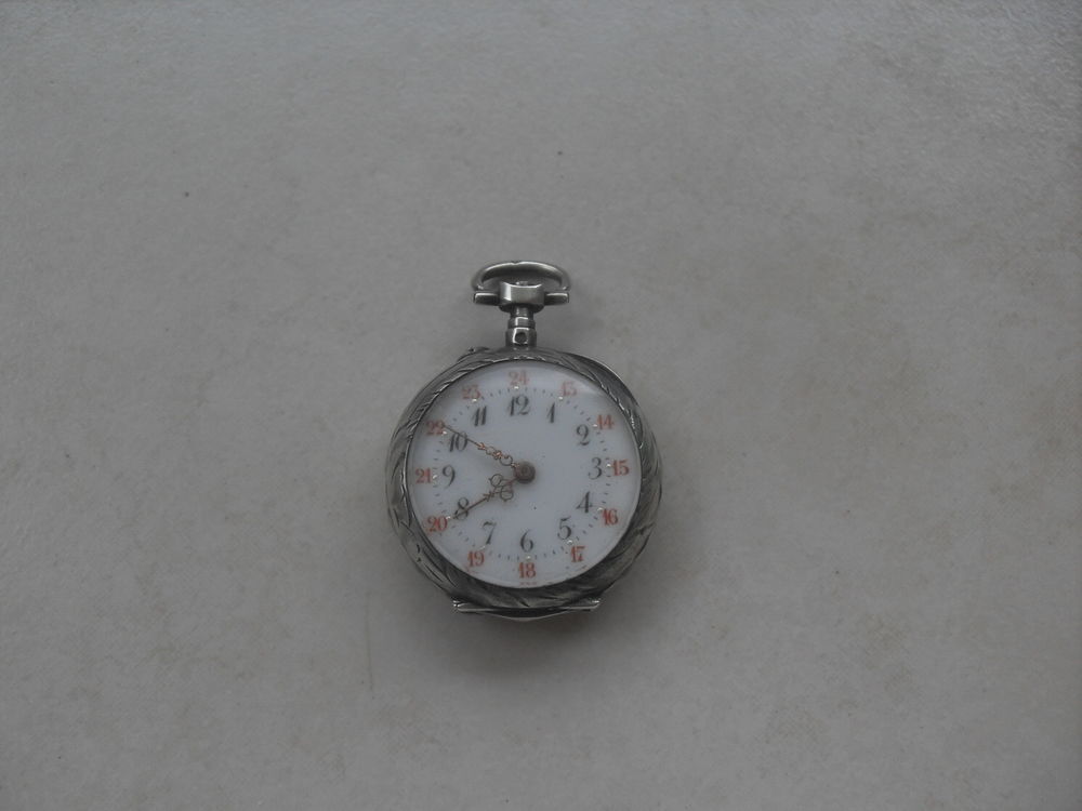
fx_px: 1157
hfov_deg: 50.1
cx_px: 541
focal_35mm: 37
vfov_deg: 38.7
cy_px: 406
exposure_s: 1/250
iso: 80
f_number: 2.8
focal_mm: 6.3
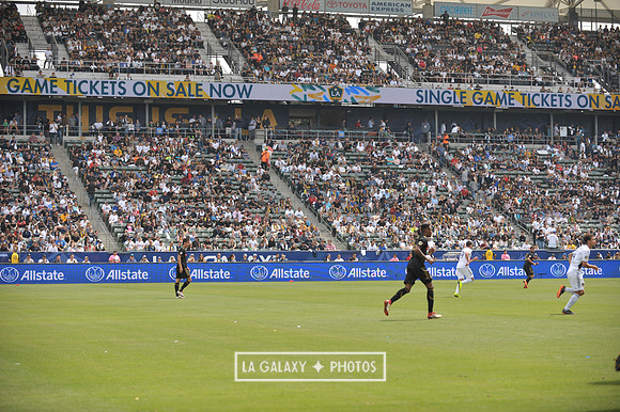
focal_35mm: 95
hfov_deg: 21.5
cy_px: 206
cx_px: 310
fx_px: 1635
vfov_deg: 14.4
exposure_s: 1/2500
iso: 320
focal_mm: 95
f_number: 3.5
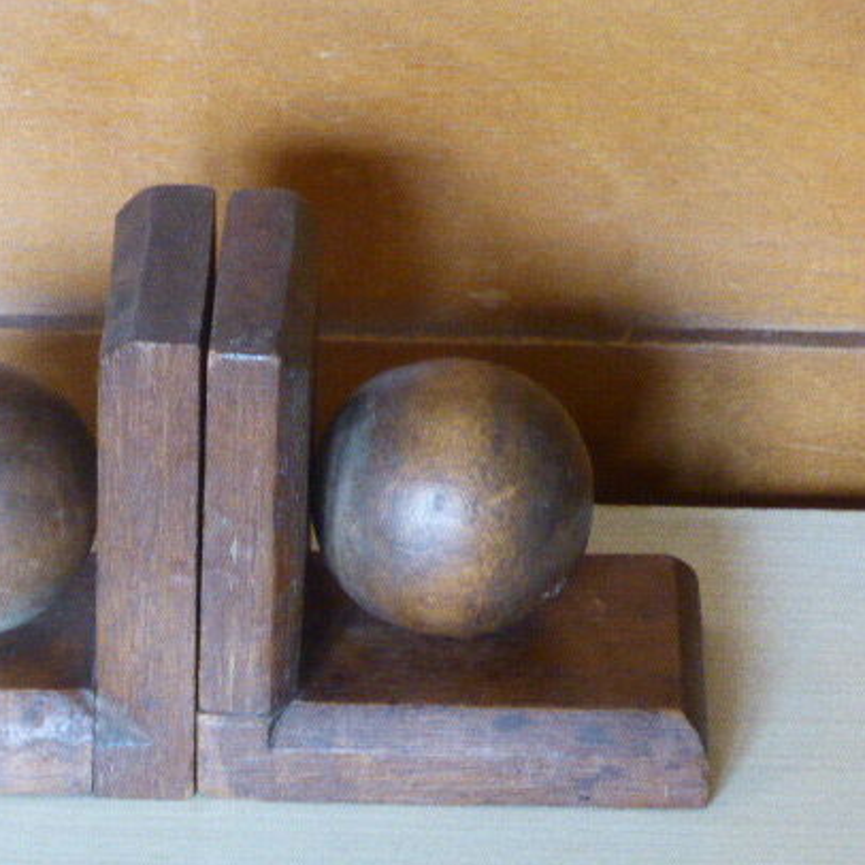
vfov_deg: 7.8
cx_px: 324
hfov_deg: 7.8
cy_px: 371
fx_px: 6304
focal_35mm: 223
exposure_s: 1/8
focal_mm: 25.9
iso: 800
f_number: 5.4
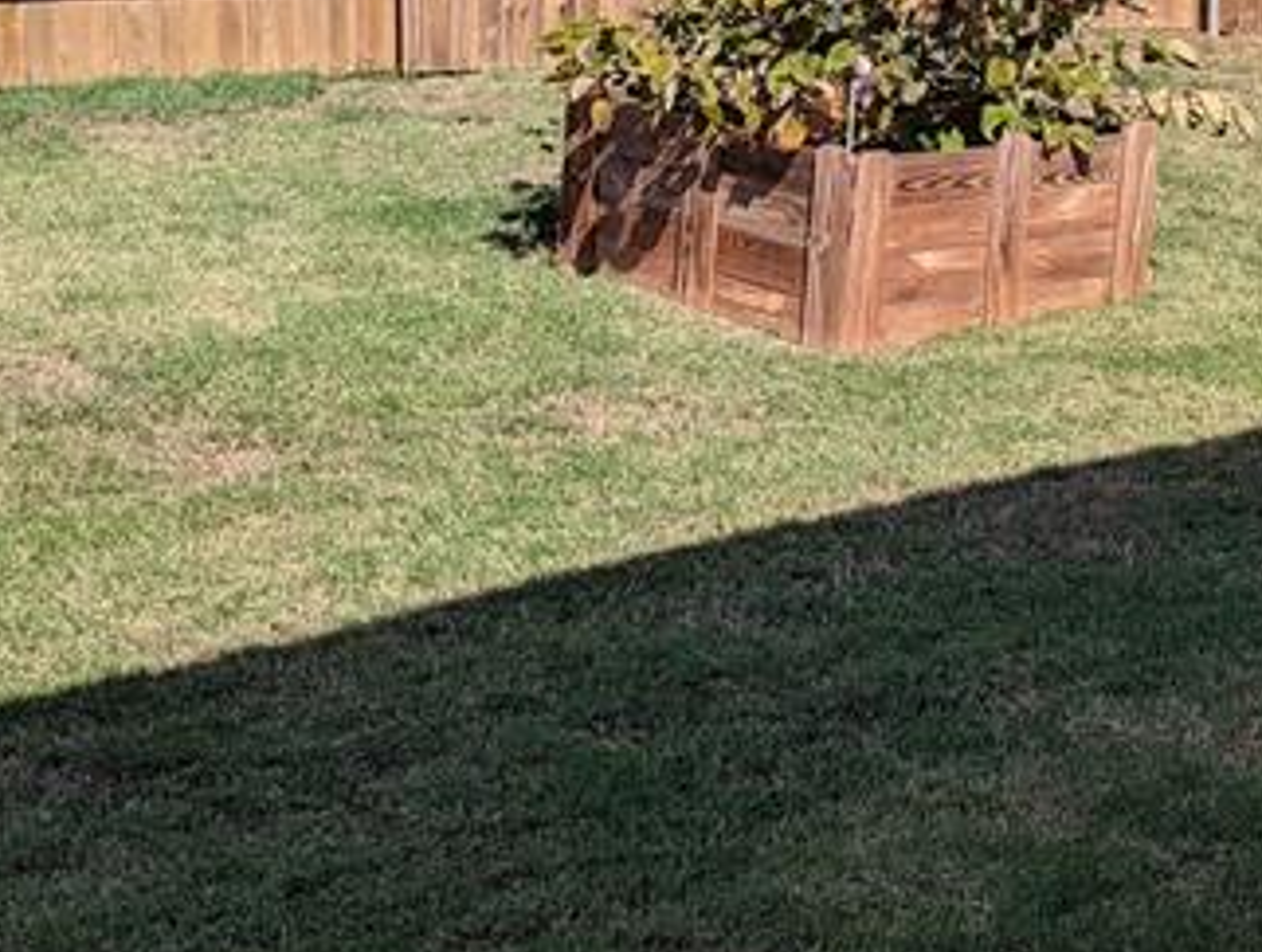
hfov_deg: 25.6
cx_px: 647
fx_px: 2777
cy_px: 184
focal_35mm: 76
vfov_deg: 19.3
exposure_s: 1/1887
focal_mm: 6.81
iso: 44
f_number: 1.85
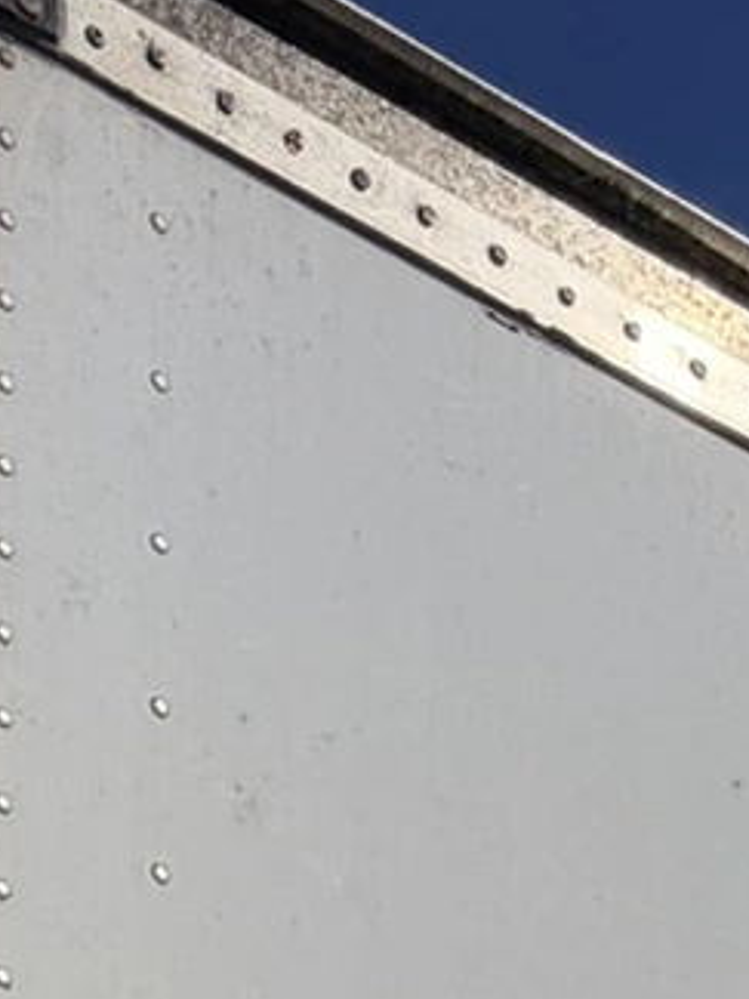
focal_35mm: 148
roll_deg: -1.5
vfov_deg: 10.1
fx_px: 4270
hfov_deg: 10.0
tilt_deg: +12.7
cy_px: 2923
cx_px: 216
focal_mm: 6.76
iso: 80
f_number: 1.78
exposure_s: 1/17544
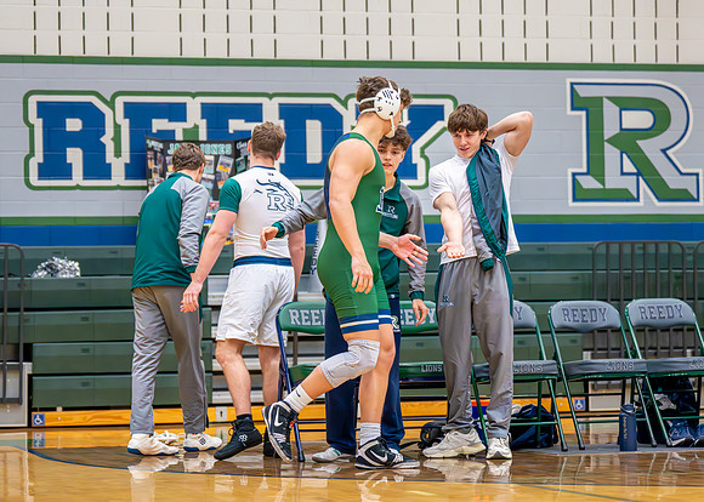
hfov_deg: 18.2
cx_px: 382
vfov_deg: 13.0
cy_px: 272
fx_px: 2197
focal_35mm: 110
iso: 6400
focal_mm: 75
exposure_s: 1/1000
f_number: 2.8
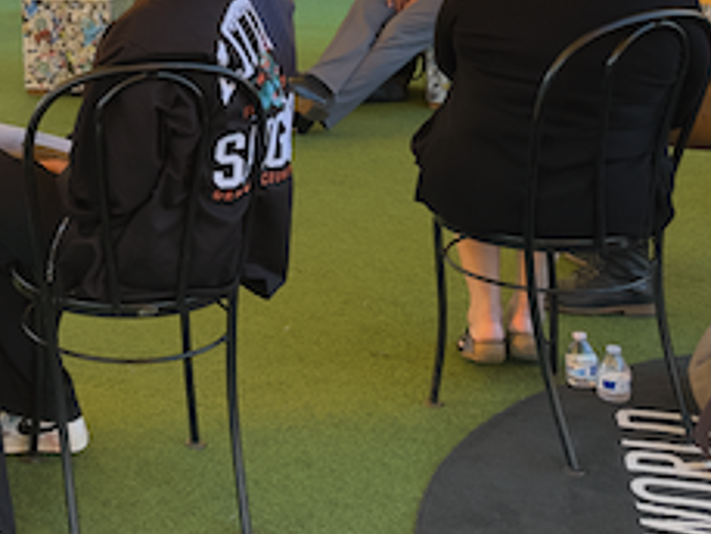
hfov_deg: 26.8
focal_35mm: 67
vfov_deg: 20.7
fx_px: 1377
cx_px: -56
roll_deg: +1.7
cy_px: -79
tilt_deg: -5.8
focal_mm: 6.86
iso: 80
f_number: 1.78
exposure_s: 1/323
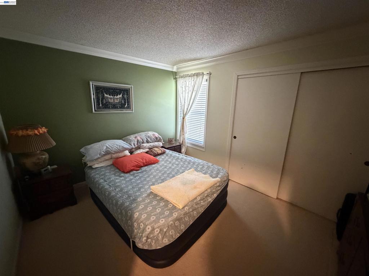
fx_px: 149
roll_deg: -0.2
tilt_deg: -13.5
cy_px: 138
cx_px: 184
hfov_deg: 102.1
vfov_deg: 85.7
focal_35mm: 14
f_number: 2.2
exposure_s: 1/40
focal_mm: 2.22
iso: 1250
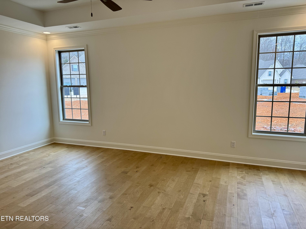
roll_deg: +0.6
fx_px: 212
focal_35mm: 24
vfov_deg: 56.8
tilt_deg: -8.6
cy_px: 114
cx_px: 153
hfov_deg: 71.6
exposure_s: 1/166
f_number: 1.78
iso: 100
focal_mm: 6.76
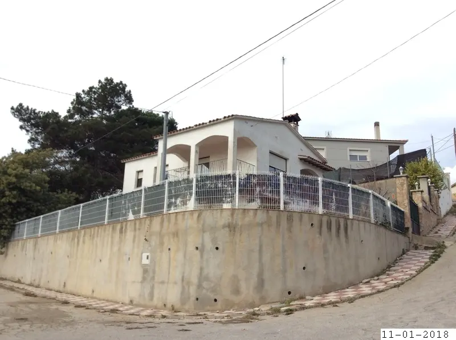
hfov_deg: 55.4
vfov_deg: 42.8
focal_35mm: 33
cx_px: 228
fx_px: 434
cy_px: 170
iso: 32
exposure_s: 1/773
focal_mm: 3.3
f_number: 2.4
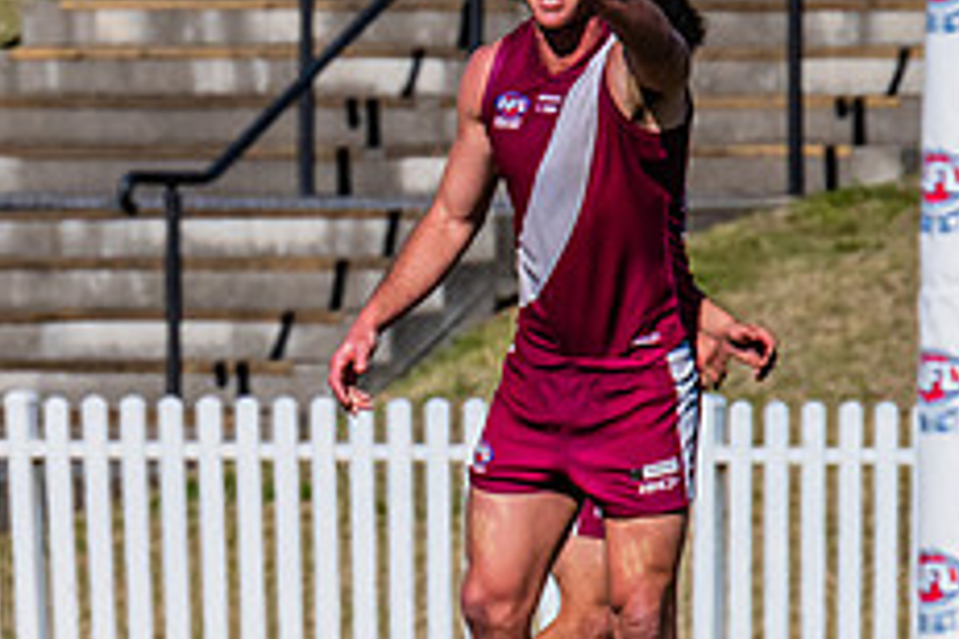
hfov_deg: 1.4
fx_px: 40195
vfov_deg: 0.9
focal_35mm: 1509
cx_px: -605
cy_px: 328
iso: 800
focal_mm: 420
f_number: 14
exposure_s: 1/1600
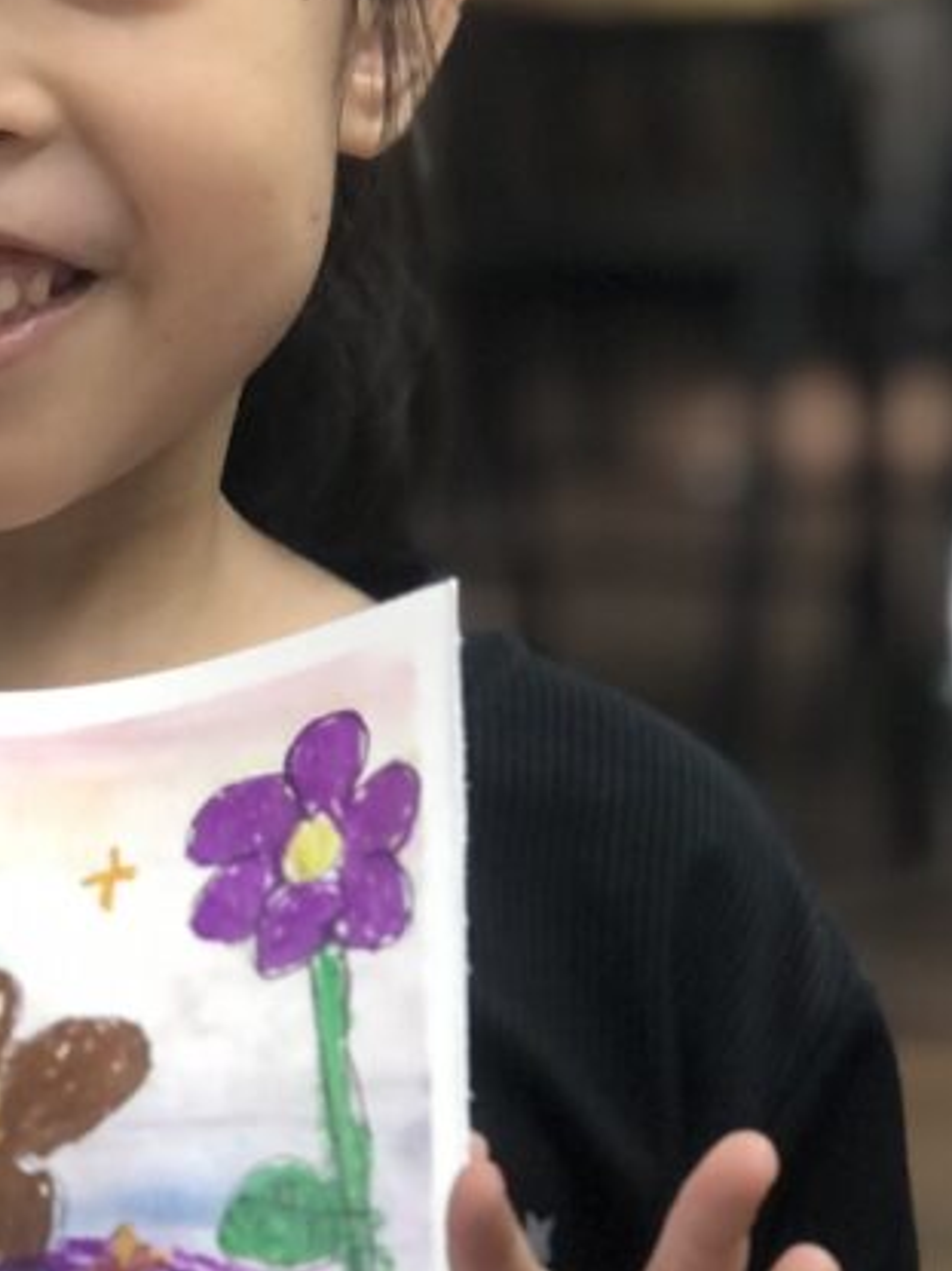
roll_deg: +2.4
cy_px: 865
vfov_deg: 10.8
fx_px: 6714
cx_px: 49
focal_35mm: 183
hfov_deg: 8.1
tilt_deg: -11.9
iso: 64
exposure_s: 1/33
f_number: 2.8
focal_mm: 6.6
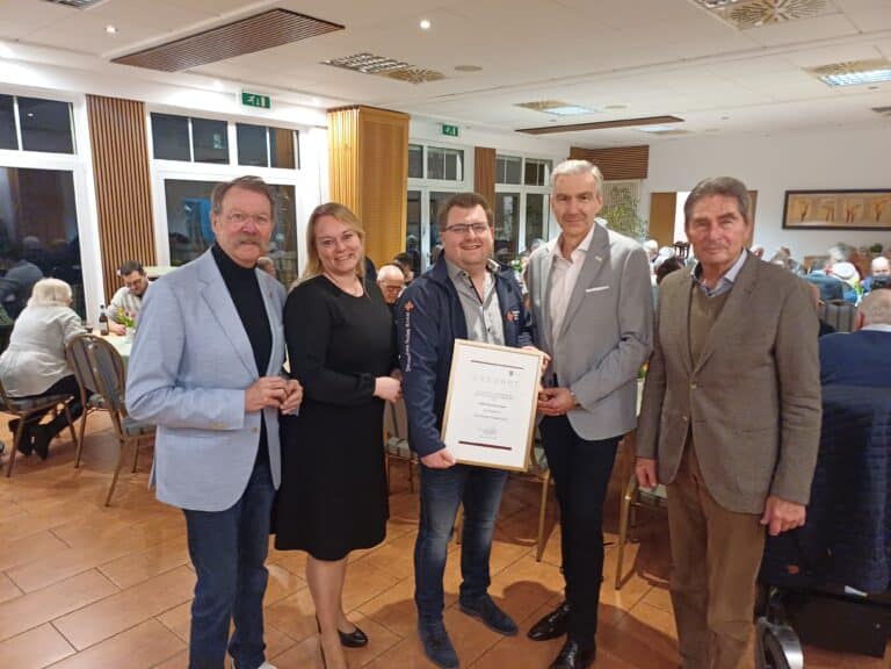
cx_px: 446
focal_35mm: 25
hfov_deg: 69.4
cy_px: 334
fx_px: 643
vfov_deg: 54.9
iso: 640
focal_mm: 4.65
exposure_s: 1/25
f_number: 1.8
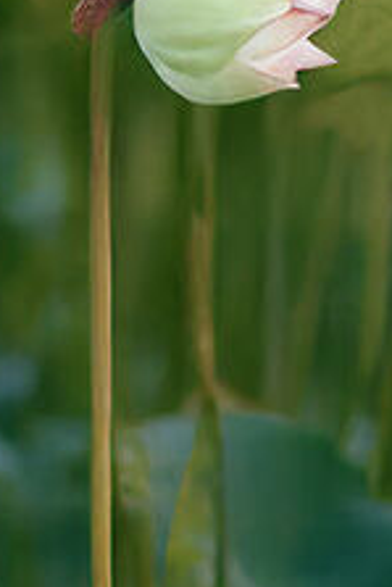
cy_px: 1112
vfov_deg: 3.4
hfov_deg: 2.3
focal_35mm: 599
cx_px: 984
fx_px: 9768
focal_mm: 85
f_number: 1.6
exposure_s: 1/500
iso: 100
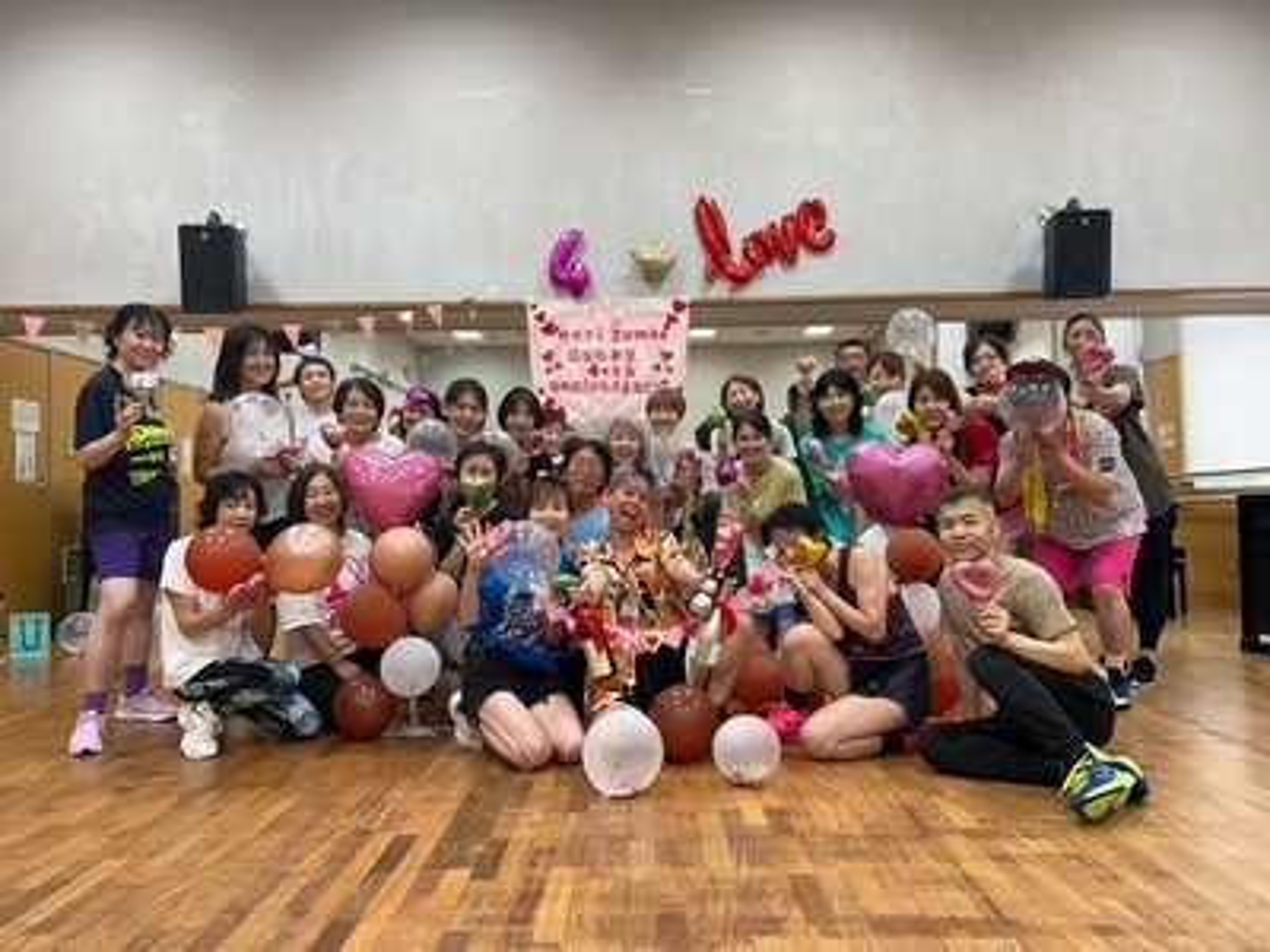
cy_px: 476
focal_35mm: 26
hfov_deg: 67.3
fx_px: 954
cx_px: 635
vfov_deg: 53.1
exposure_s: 1/121
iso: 125
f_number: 1.5
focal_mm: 5.7
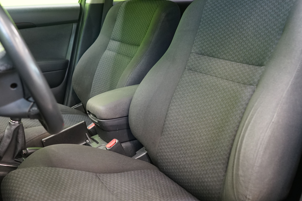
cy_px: 98
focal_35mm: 44
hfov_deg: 44.1
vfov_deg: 30.5
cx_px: 111
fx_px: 369
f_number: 4
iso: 1600
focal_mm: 29
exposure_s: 1/20
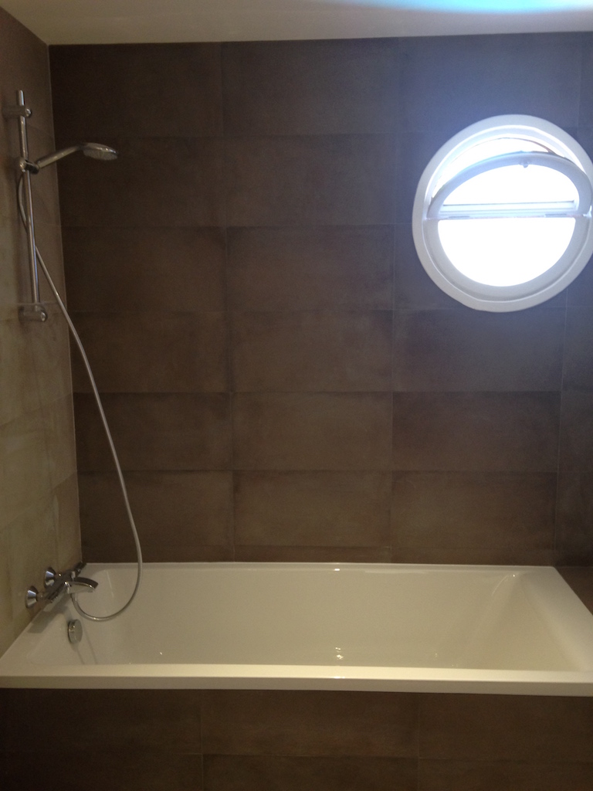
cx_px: 296
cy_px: 396
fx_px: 754
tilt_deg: -10.3
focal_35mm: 33
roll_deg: +1.3
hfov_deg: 42.9
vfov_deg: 55.4
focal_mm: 4.12
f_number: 2.4
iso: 100
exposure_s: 1/20
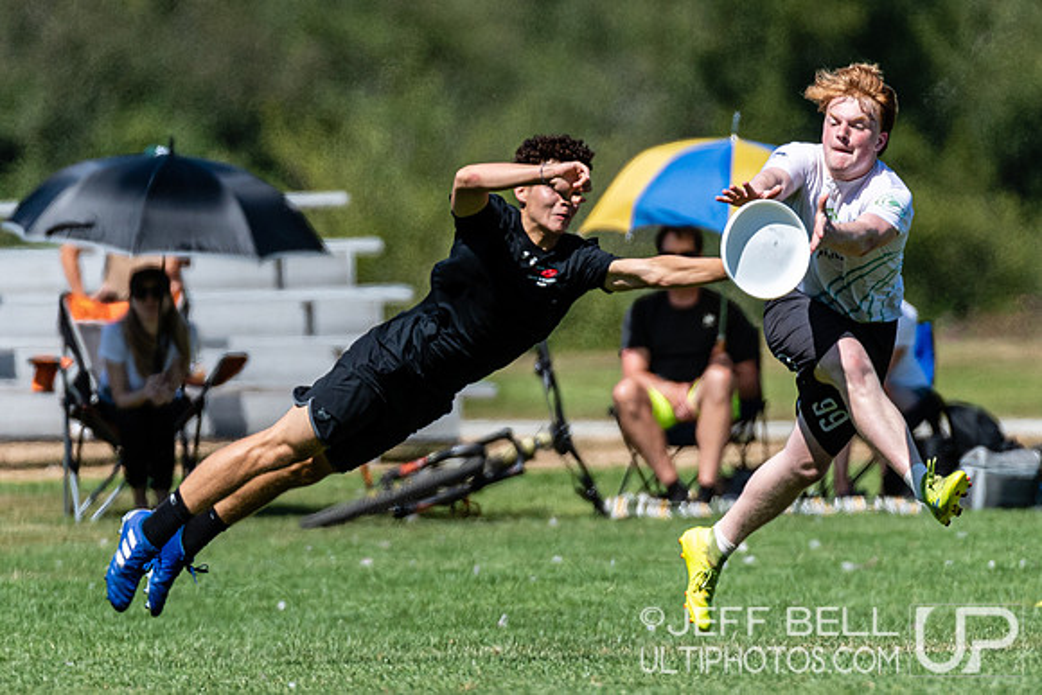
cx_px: 591
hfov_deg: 2.0
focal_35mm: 1041
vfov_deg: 1.3
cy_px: 299
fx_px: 30134
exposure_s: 1/3200
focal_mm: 400
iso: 200
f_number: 4
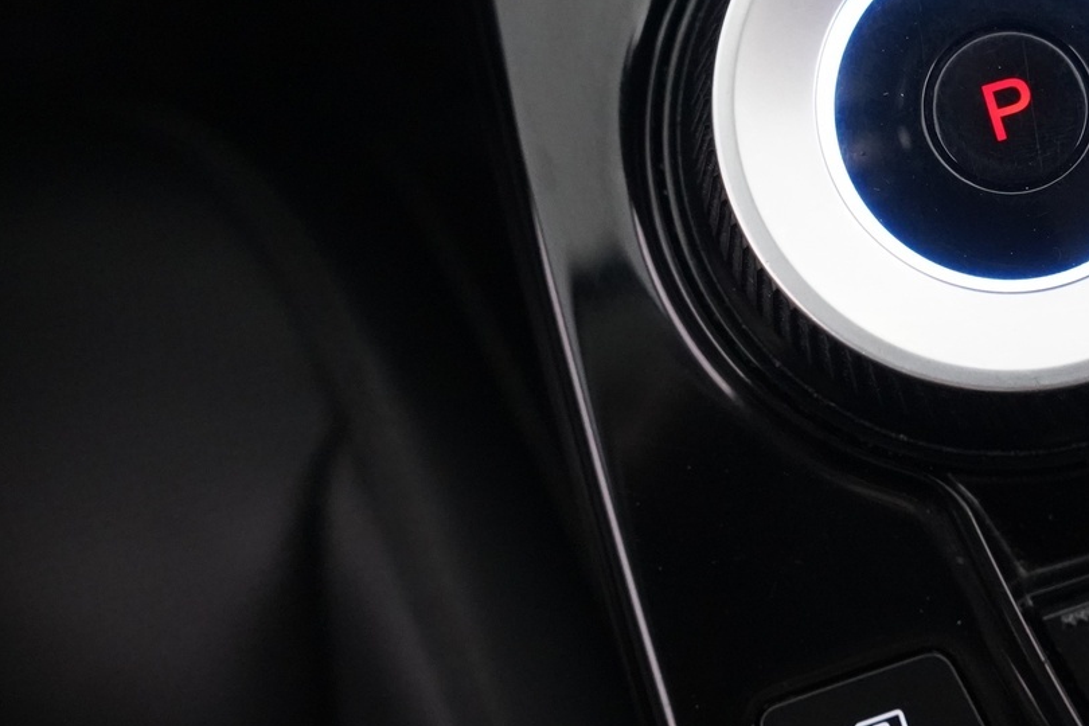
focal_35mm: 56
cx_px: 1012
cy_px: 212
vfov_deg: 24.0
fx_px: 1694
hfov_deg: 33.5
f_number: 4.5
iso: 10000
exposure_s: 1/50
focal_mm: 28
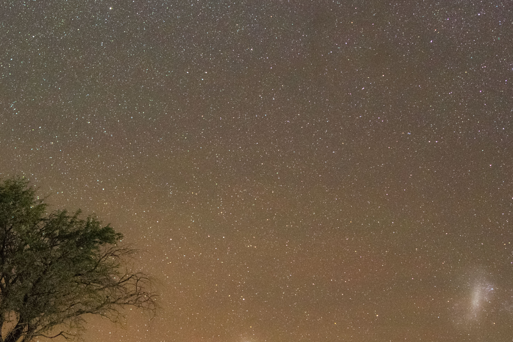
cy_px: 309
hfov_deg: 47.1
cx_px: 198
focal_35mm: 41
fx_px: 584
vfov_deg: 31.1
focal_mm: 12
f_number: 1.4
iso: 3200
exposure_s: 13
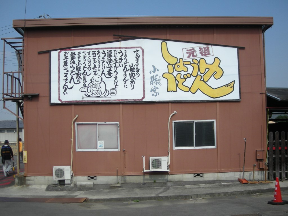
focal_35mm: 35
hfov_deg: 52.6
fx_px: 291
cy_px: 108
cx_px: 144
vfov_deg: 40.7
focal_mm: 5.7
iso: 50
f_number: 5.7
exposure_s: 1/296
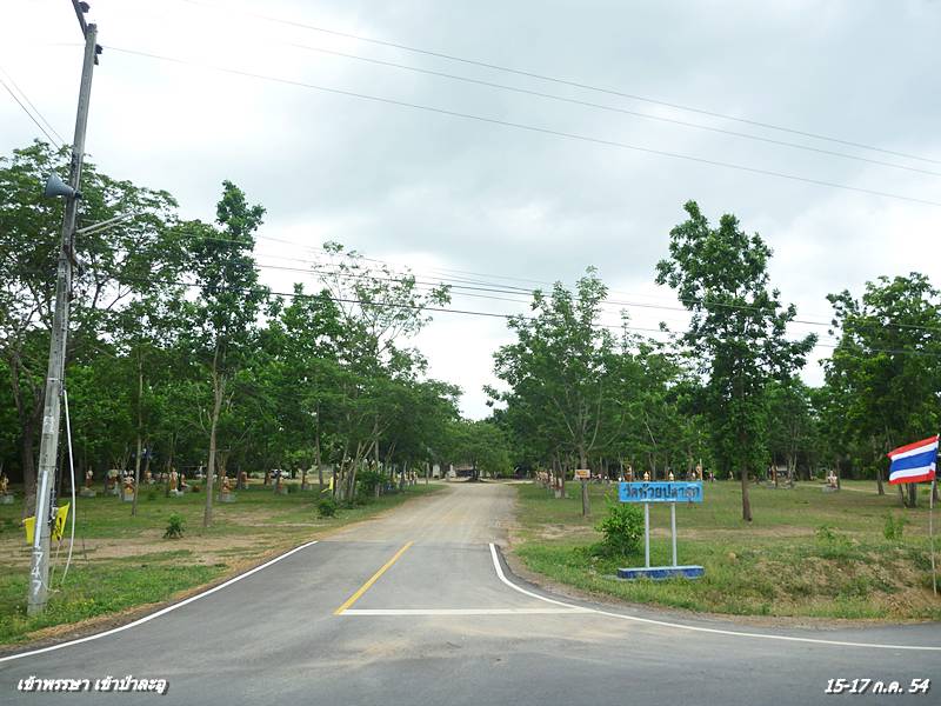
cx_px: 470
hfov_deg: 63.4
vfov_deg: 49.7
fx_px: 761
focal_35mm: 28
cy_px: 353
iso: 80
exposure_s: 1/400
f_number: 3.3
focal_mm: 4.9
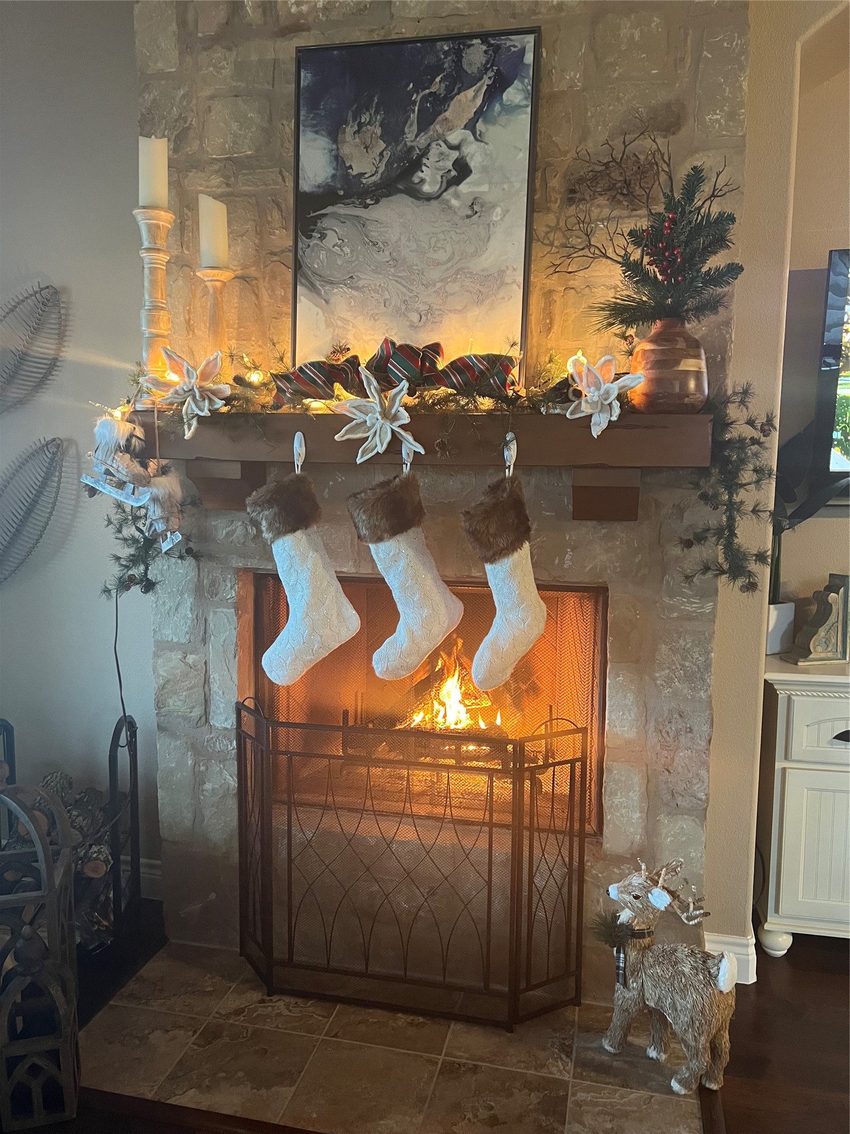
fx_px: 851
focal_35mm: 26
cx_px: 425
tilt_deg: -6.4
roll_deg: +0.0
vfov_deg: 67.3
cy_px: 567
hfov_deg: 53.1
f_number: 1.5
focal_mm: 5.7
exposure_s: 1/40
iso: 500
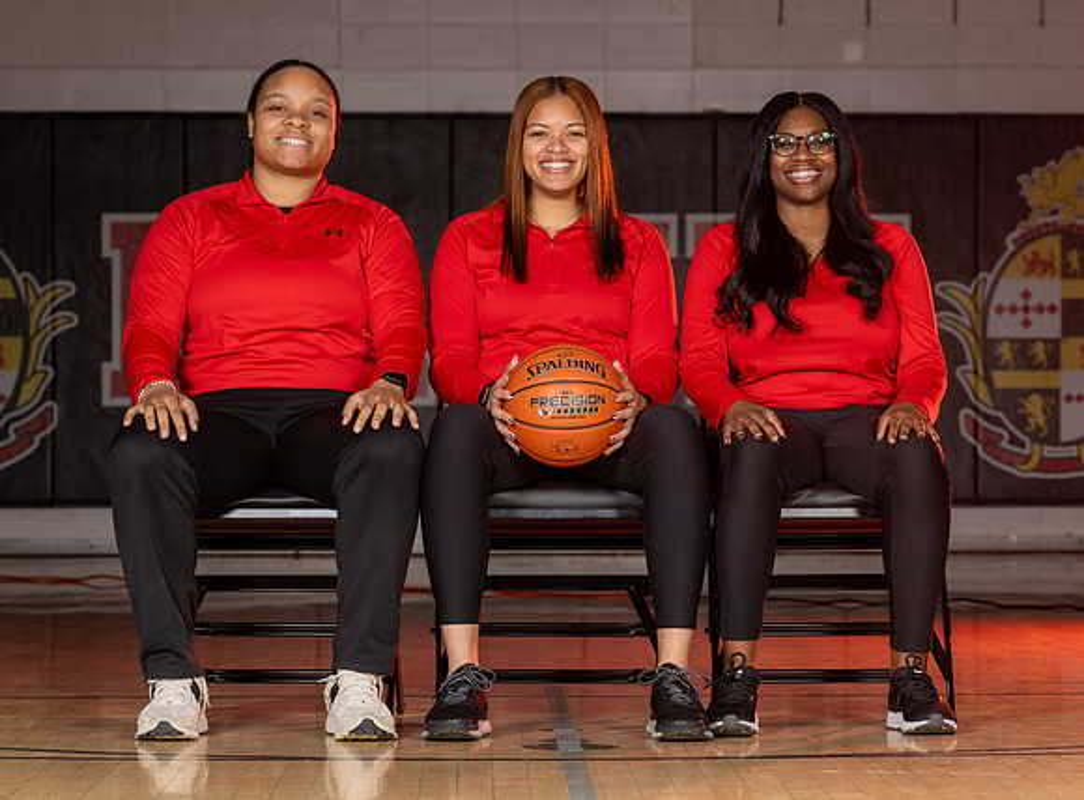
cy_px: 378
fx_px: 4365
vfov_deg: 10.5
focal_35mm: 140
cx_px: 656
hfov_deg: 14.1
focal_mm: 98
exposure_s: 1/160
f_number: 6.3
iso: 80
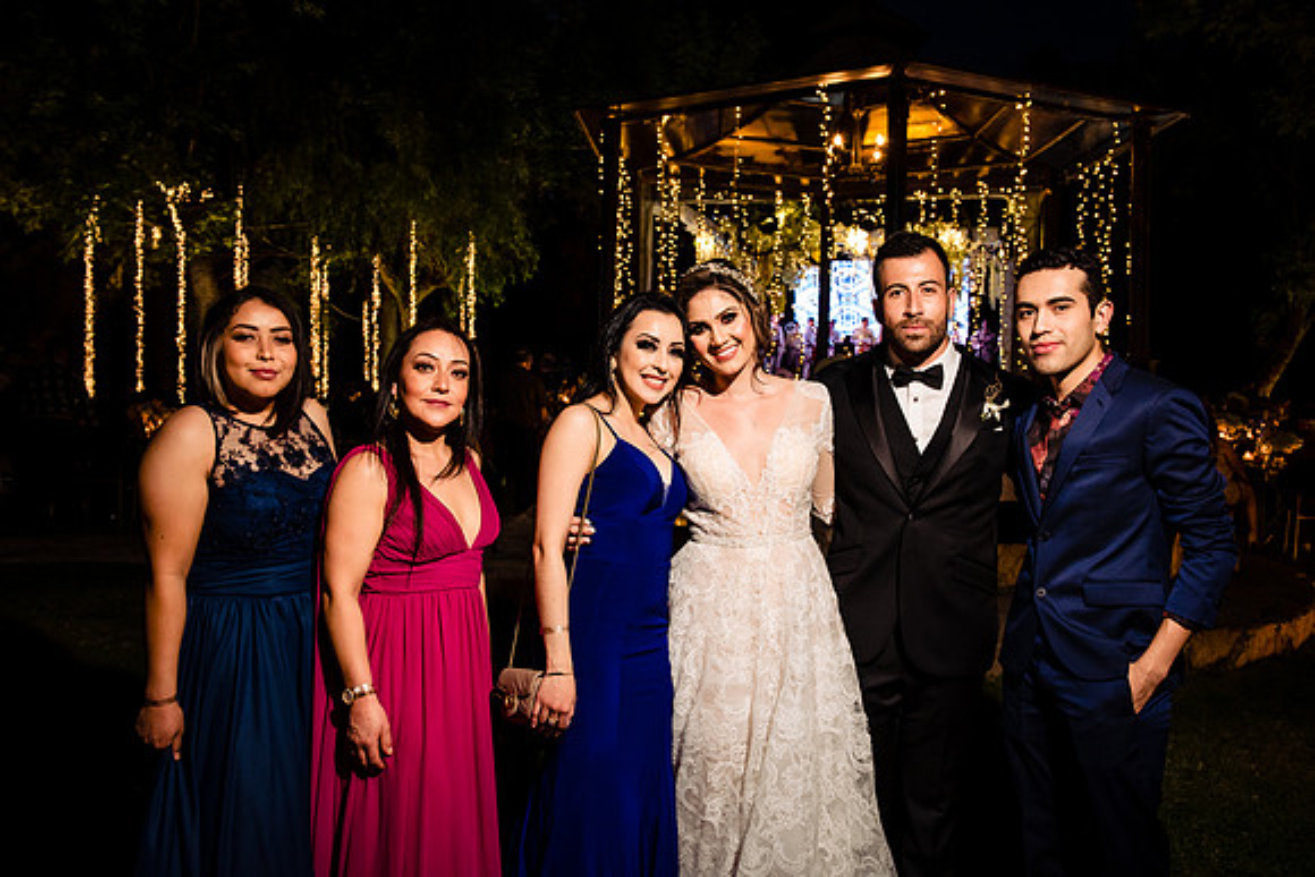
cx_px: 658
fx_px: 1169
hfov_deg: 58.7
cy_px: 438
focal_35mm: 32
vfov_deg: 41.1
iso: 1600
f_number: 7.1
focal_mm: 32
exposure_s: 1/50
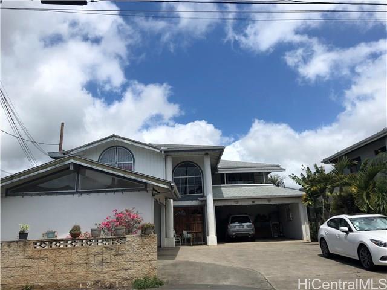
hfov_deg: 63.4
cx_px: 194
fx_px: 313
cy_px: 145
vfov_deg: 49.7
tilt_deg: +14.6
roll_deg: +2.4
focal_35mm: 28
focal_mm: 4
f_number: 1.8
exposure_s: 1/3690
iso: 25
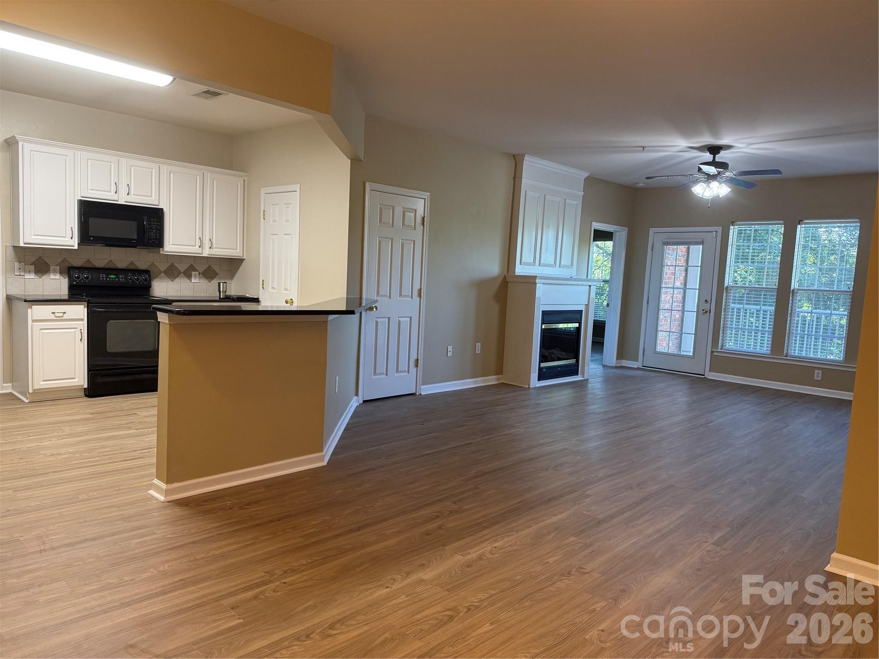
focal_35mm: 24
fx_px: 609
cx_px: 440
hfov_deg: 71.6
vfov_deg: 56.8
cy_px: 330
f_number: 1.78
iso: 250
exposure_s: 1/120
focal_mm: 6.76
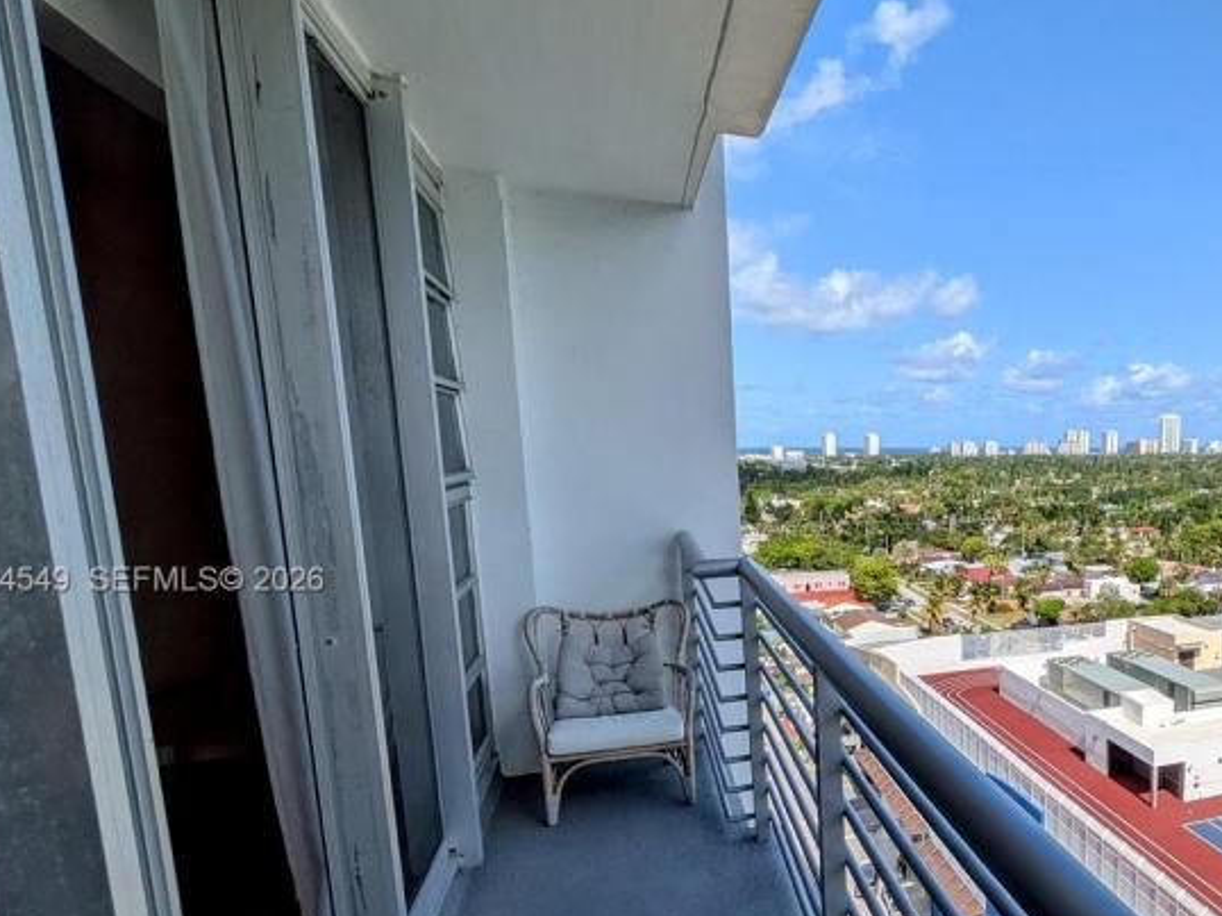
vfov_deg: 54.1
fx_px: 882
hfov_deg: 63.0
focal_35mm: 25
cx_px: 990
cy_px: 582
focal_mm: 1.83
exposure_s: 1/2747
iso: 47
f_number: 2.2
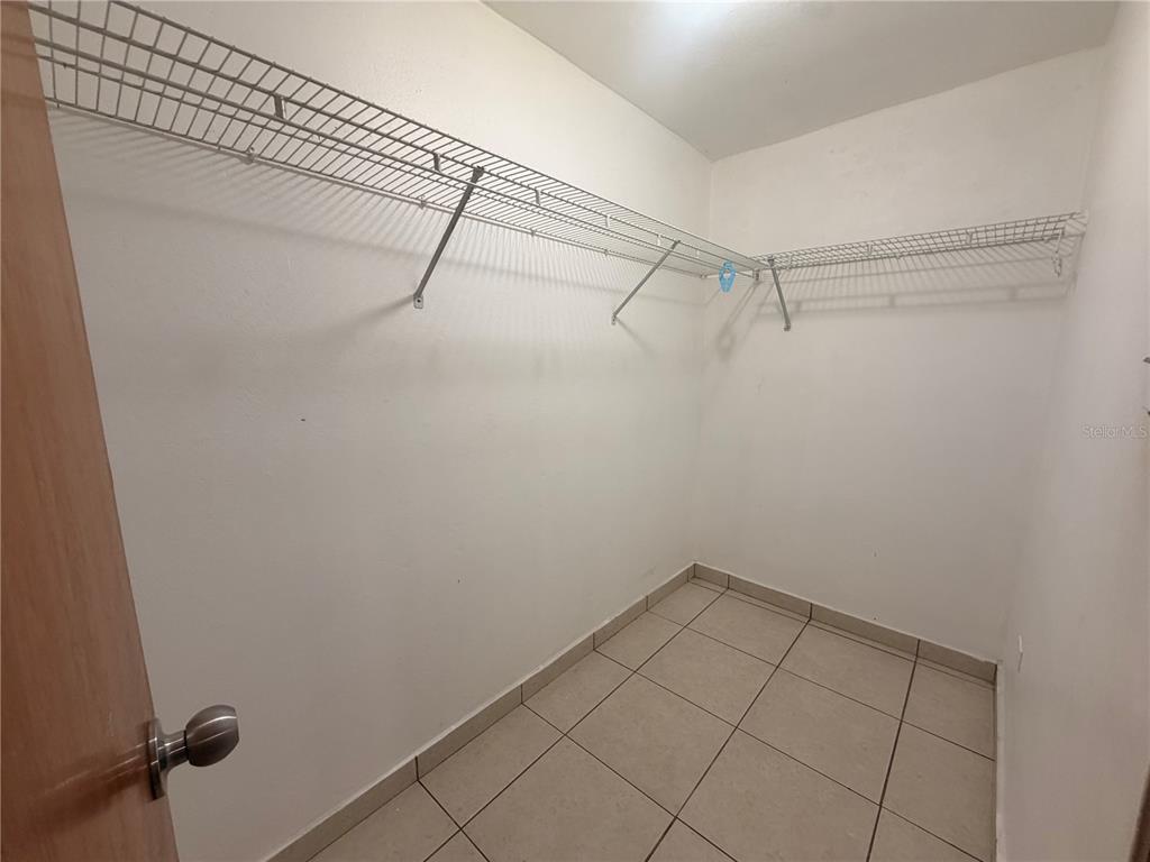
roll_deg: -0.1
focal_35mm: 14
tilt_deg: -10.3
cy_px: 431
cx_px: 575
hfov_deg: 102.1
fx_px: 465
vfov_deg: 85.7
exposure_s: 1/120
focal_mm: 2.22
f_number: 2.2
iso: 160
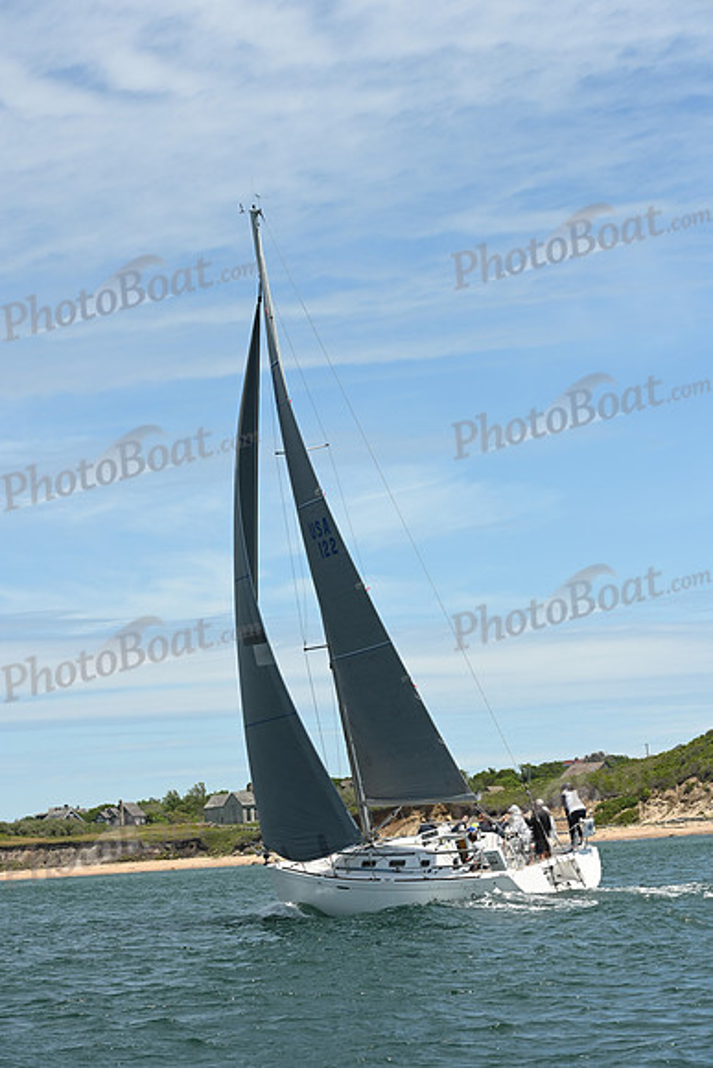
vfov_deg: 24.8
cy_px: 534
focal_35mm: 82
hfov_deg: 16.7
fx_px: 2434
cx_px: 356
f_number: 9
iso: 320
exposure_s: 1/1000
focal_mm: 82
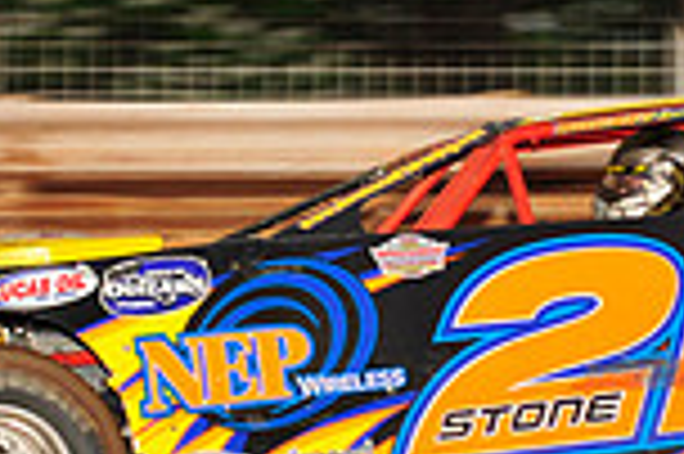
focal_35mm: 350
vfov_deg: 3.9
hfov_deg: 5.9
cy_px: 333
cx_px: 432
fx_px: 6643
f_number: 8
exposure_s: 1/320
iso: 1000
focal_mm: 92
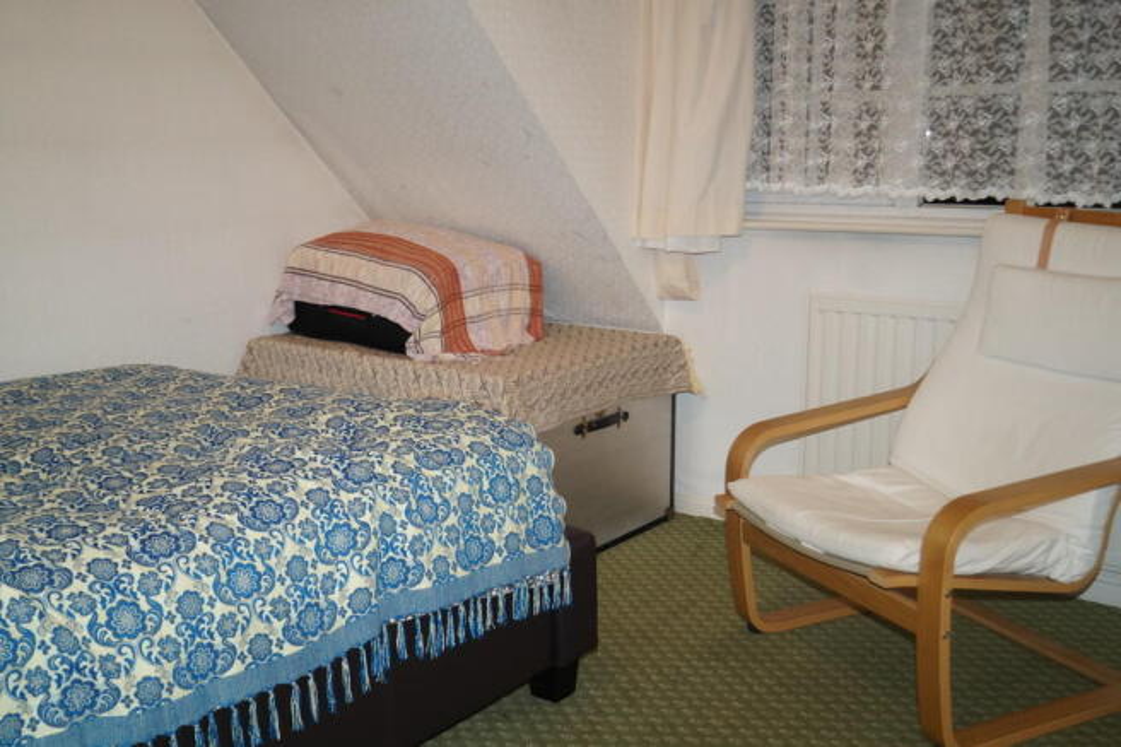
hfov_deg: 57.2
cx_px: 560
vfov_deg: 39.9
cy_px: 374
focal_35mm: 33
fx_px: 1027
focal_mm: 22
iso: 800
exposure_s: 1/80
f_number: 4
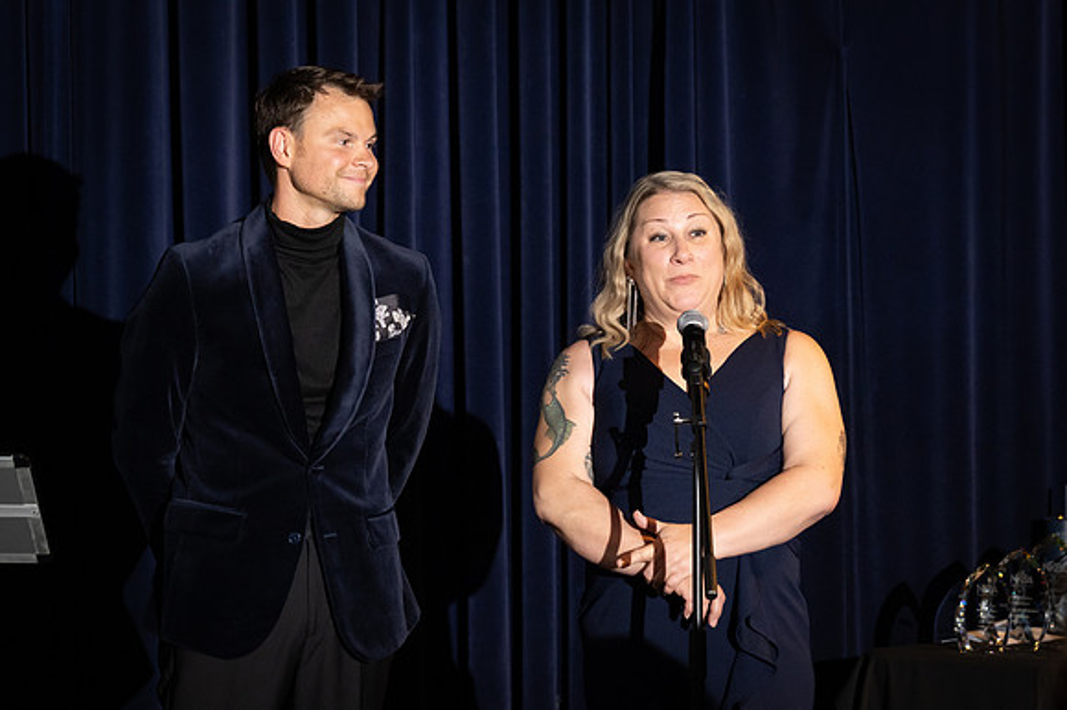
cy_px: 355
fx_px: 5273
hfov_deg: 11.6
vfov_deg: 7.7
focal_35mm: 178
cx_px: 534
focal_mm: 119
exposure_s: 1/200
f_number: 4.5
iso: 2500
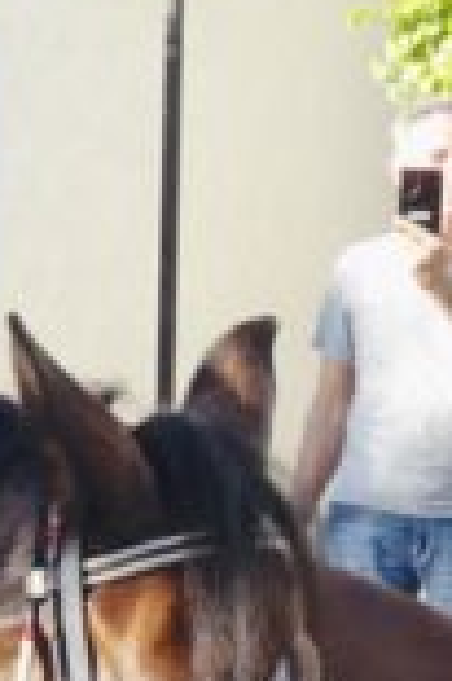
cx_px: -698
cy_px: 464
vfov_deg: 9.7
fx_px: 4020
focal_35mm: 213
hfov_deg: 6.1
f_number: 4.5
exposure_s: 1/125
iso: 80
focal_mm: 8.18
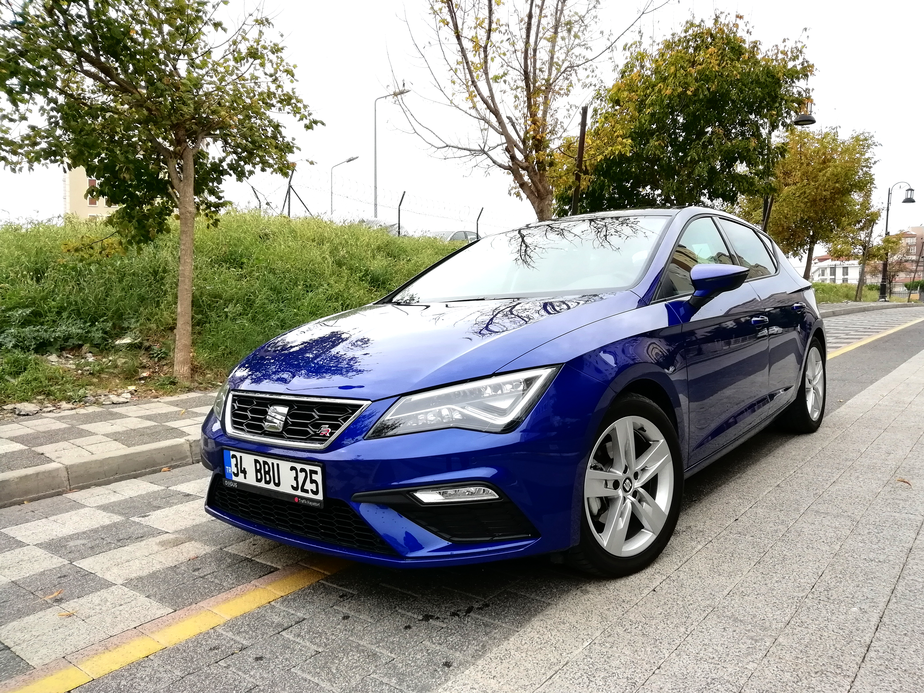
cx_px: 462
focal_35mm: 26
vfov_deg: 53.1
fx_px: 694
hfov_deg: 67.3
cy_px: 346
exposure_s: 1/589
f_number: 2.2
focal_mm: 3.21
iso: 50
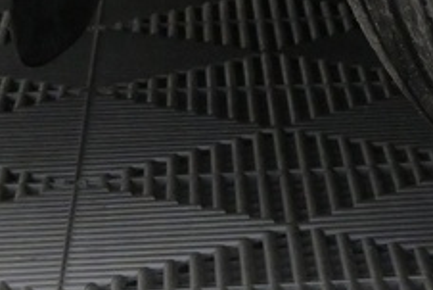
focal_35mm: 226
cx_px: 891
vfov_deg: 5.9
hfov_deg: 8.6
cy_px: -338
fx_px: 2715
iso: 2500
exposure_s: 1/125
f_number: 5.6
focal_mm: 21
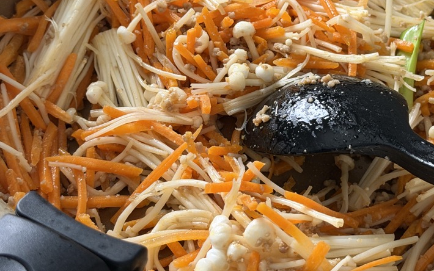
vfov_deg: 15.1
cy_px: 66
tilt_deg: -44.2
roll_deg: -2.9
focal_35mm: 86
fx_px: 1017
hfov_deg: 24.1
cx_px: 220
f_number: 1.78
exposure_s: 1/50
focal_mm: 6.76
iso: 200
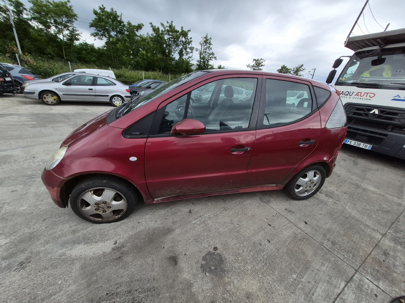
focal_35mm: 13
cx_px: 202
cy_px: 152
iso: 40
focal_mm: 1.74
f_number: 2.2
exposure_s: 1/1000
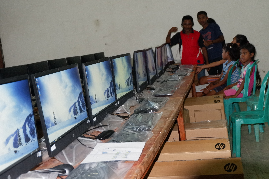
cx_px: 134
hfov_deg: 38.9
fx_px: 381
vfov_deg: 26.5
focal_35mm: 51
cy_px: 90
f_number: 5
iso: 3200
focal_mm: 34
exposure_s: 1/70
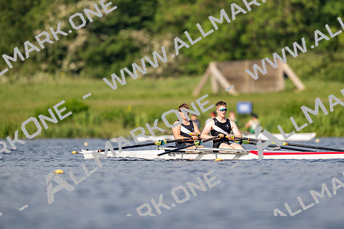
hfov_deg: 2.8
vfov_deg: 1.9
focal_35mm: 733
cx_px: 193
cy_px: 92
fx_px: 7006
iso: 250
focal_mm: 600
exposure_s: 1/2500
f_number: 4
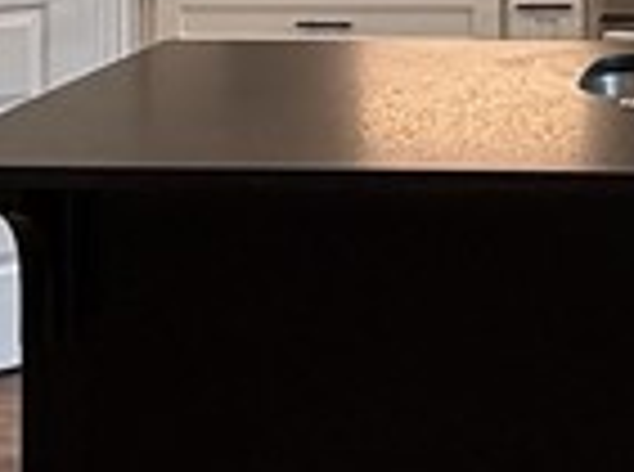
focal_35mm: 102
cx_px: 715
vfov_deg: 13.3
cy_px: -306
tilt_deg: +1.5
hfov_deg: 18.5
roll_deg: +0.5
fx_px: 1863
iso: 80
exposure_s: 1/40
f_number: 2.2
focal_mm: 2.22
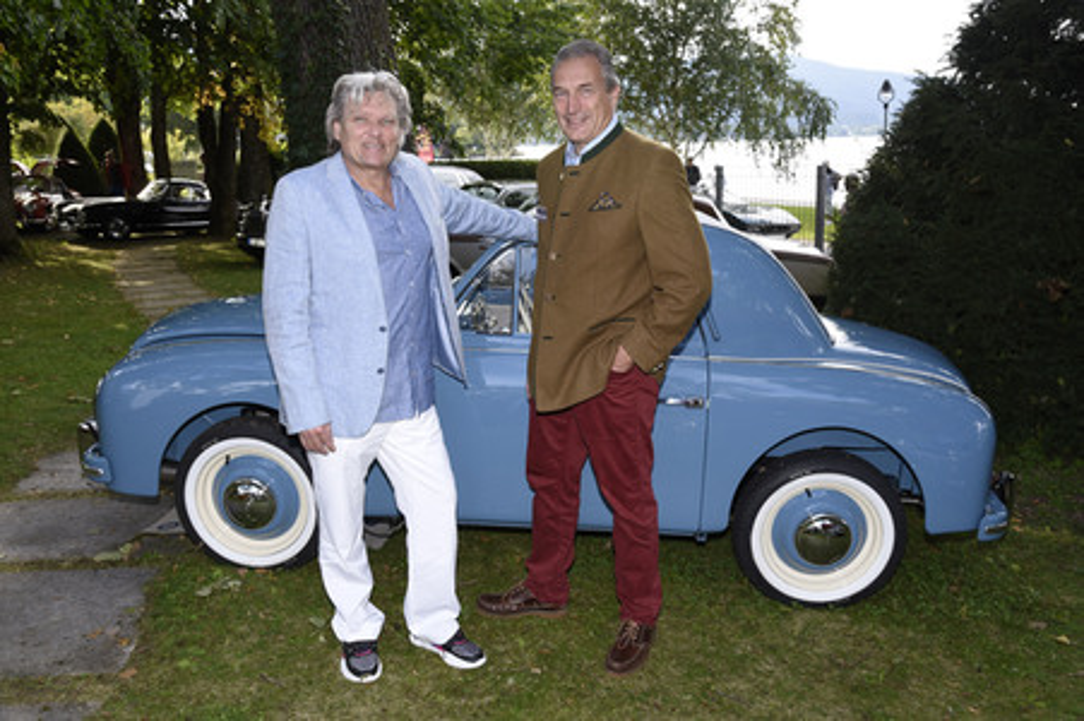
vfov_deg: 42.3
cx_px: 542
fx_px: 933
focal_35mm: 31
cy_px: 360
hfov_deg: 60.3
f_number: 8
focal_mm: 31
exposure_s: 1/125
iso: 400
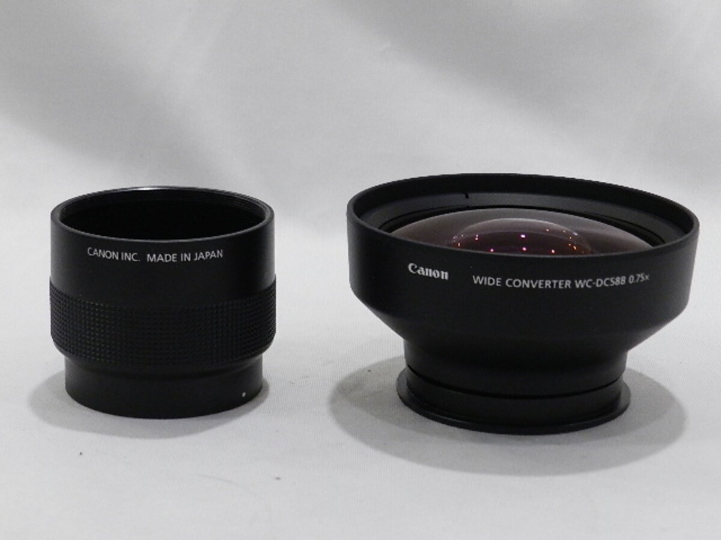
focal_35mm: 84
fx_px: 1750
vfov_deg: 17.6
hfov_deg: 23.3
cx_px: 360
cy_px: 270
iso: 800
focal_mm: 14.9
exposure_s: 1/80
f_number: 4.4
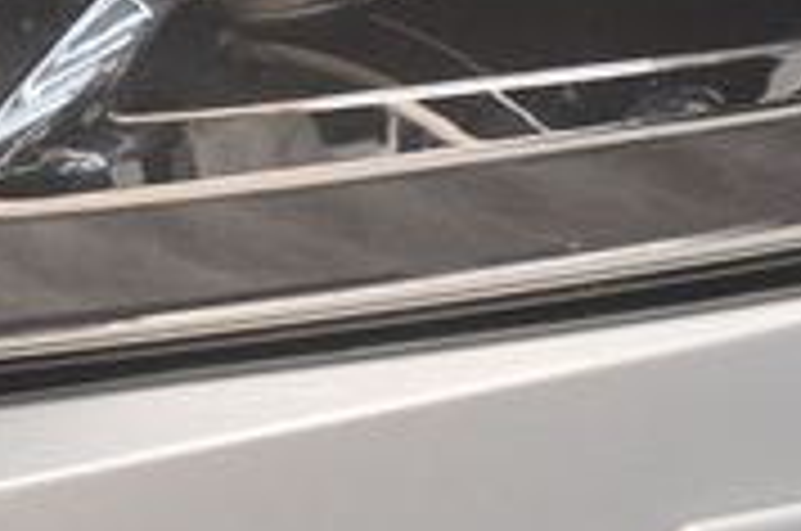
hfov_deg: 9.1
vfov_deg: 5.9
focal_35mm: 227
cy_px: -328
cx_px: 693
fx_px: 5042
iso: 2200
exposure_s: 1/125
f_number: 4.5
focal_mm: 42
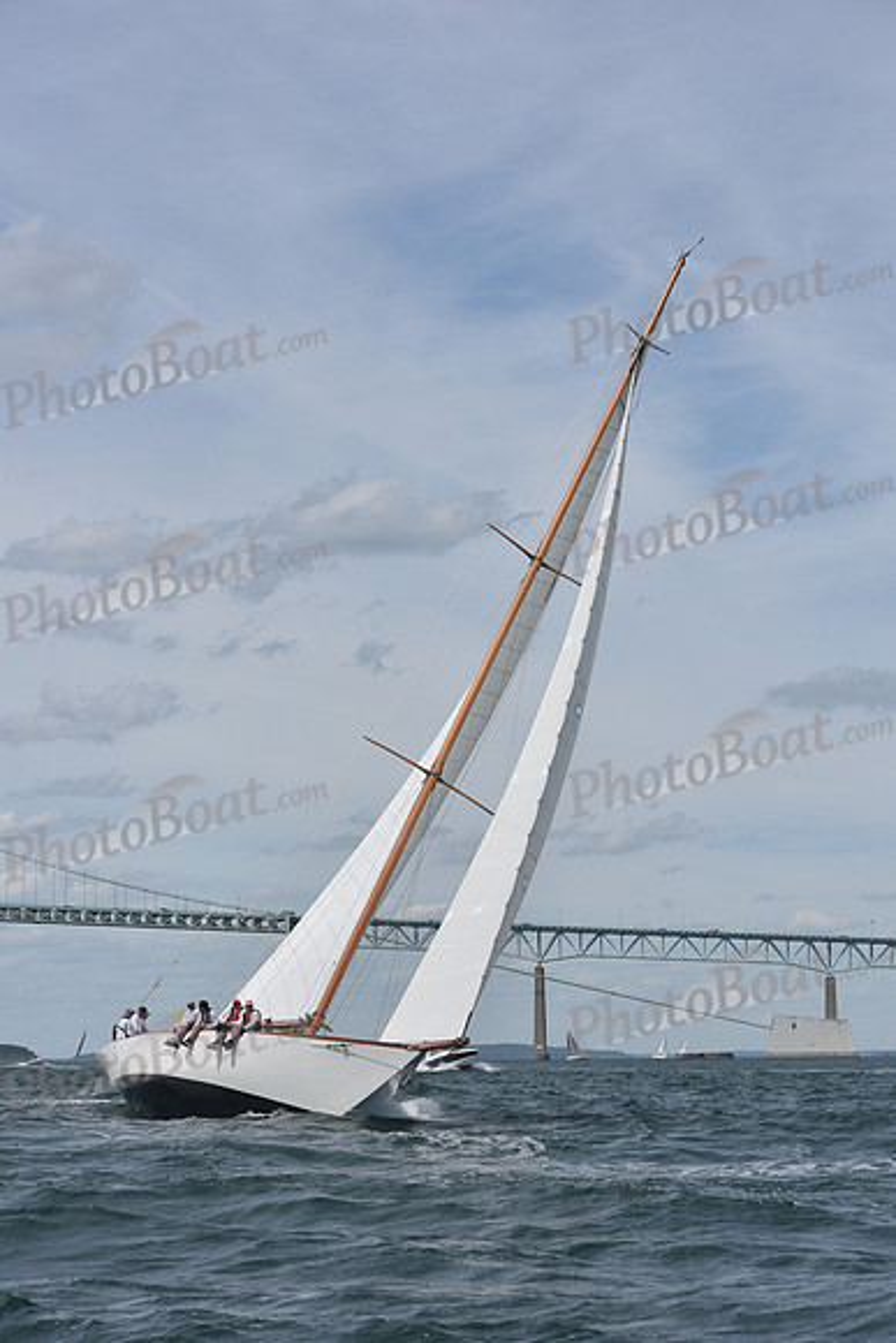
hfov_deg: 19.5
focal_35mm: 70
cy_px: 672
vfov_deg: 28.8
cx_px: 448
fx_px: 2612
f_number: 9
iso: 320
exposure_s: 1/800
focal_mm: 70
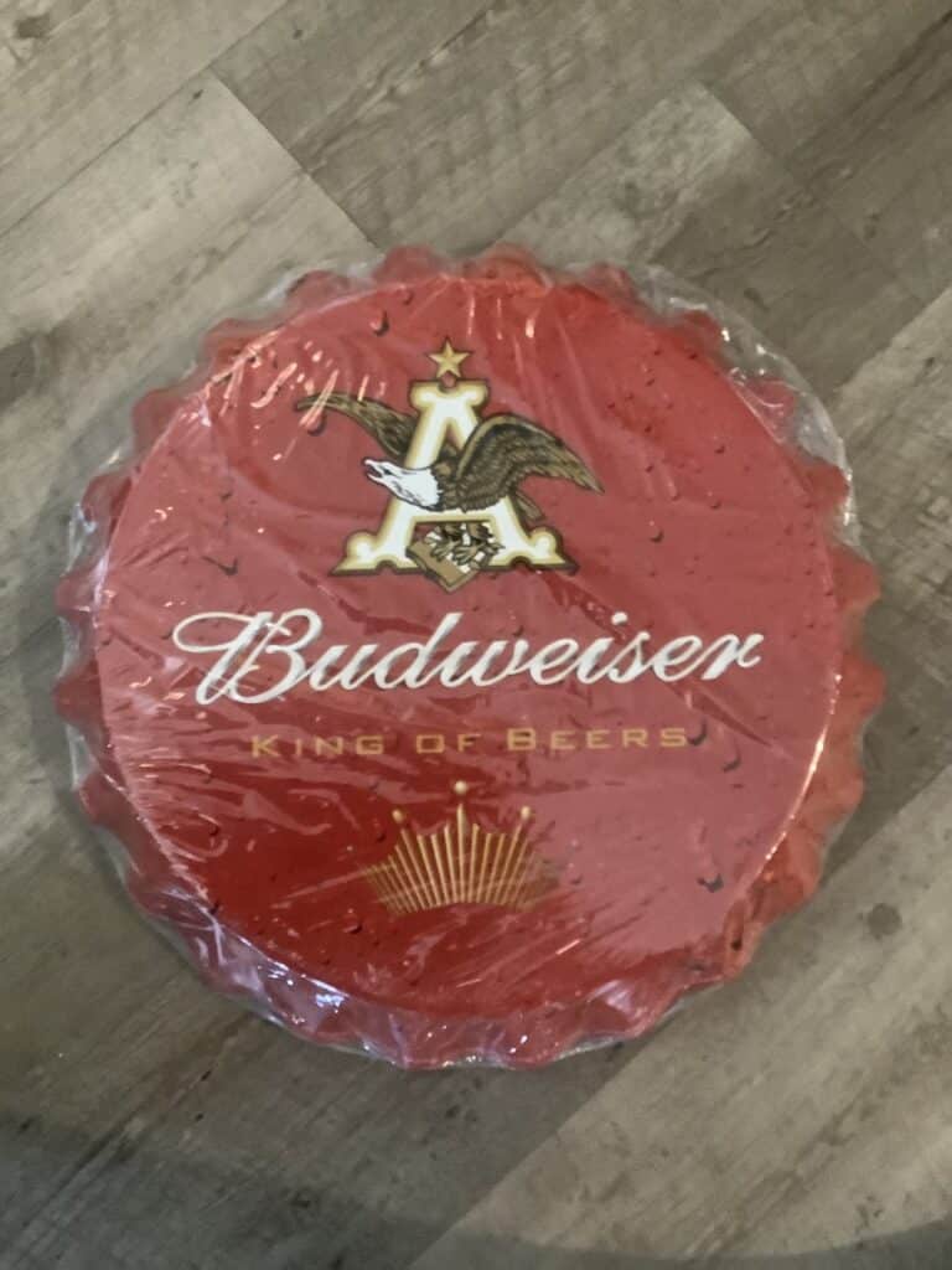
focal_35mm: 31
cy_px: 635
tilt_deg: -82.5
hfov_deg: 45.4
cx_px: 476
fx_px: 1137
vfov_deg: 58.4
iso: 640
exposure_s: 1/24
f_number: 2.4
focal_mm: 3.3
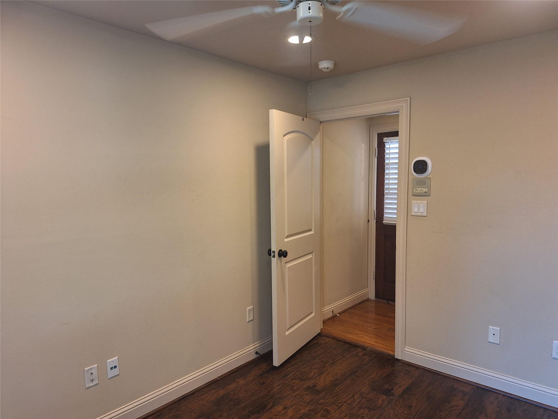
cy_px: 210
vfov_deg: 58.9
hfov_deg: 73.9
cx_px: 279
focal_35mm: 23
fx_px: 371
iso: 100
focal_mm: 5.54
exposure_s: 1/40
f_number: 1.8
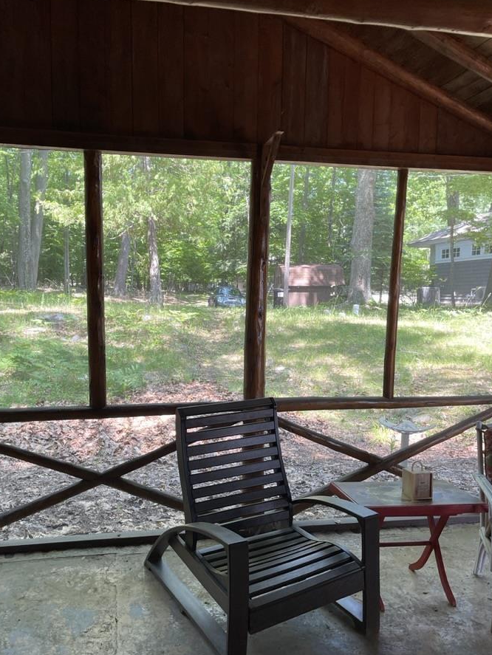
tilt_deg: -5.6
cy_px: 368
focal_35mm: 30
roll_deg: -1.1
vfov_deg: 59.8
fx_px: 568
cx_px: 216
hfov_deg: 46.7
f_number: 1.6
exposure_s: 1/121
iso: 80
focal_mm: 5.1
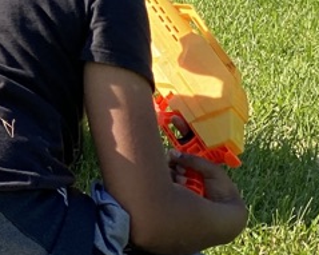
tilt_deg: -2.6
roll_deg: -1.0
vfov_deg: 6.0
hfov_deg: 7.4
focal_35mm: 255
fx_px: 2407
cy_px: -192
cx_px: -270
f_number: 2
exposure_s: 1/510
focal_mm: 6
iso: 20
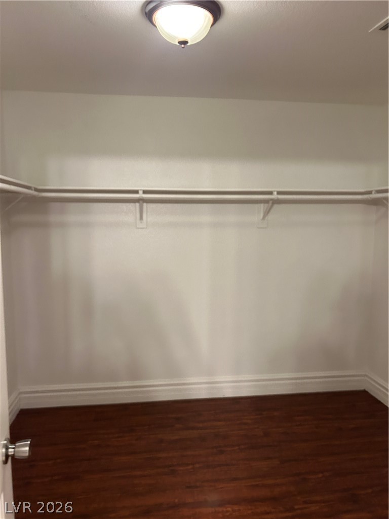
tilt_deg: -8.3
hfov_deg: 53.1
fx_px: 390
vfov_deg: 67.3
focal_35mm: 26
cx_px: 194
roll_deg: -0.2
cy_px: 260
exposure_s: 1/60
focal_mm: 5.7
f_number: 1.5
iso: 400
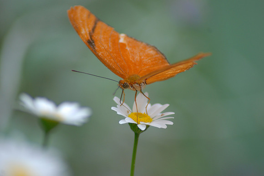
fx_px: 2092
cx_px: 132
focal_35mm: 285
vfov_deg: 4.8
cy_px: 88
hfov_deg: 7.2
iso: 400
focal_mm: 190
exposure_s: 1/320
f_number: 4.8
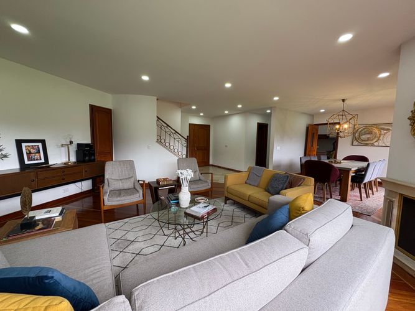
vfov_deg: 85.7
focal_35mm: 14
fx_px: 168
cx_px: 208
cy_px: 156
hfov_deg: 102.1
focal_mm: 2.22
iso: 200
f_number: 2.2
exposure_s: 1/120
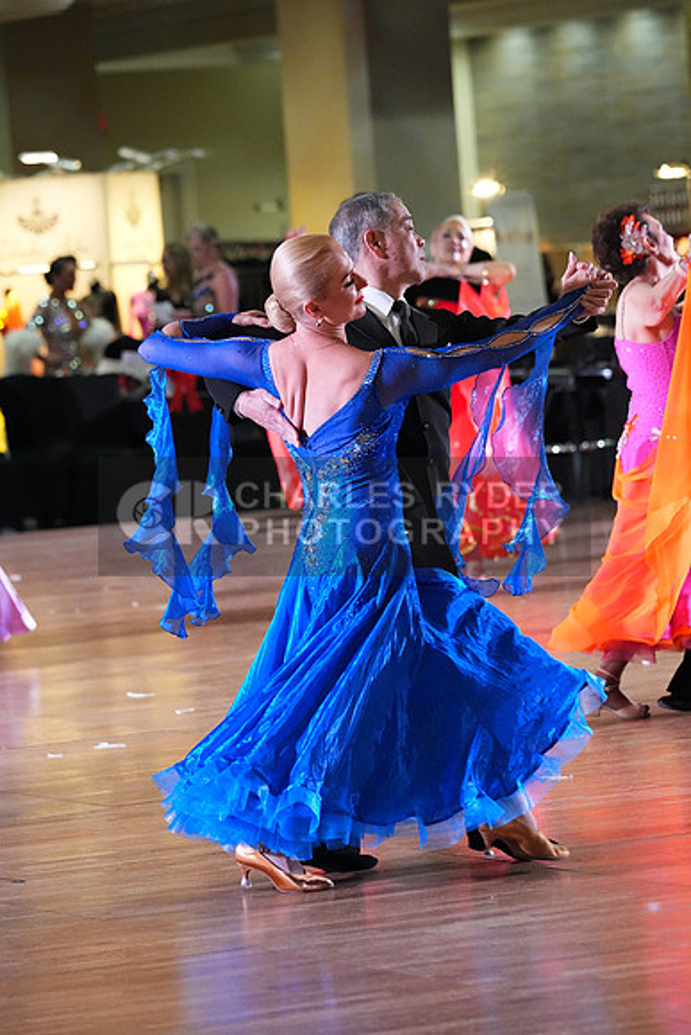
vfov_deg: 10.3
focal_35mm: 200
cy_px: 518
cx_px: 346
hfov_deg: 6.9
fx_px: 5754
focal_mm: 200
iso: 10000
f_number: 5.6
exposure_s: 1/400
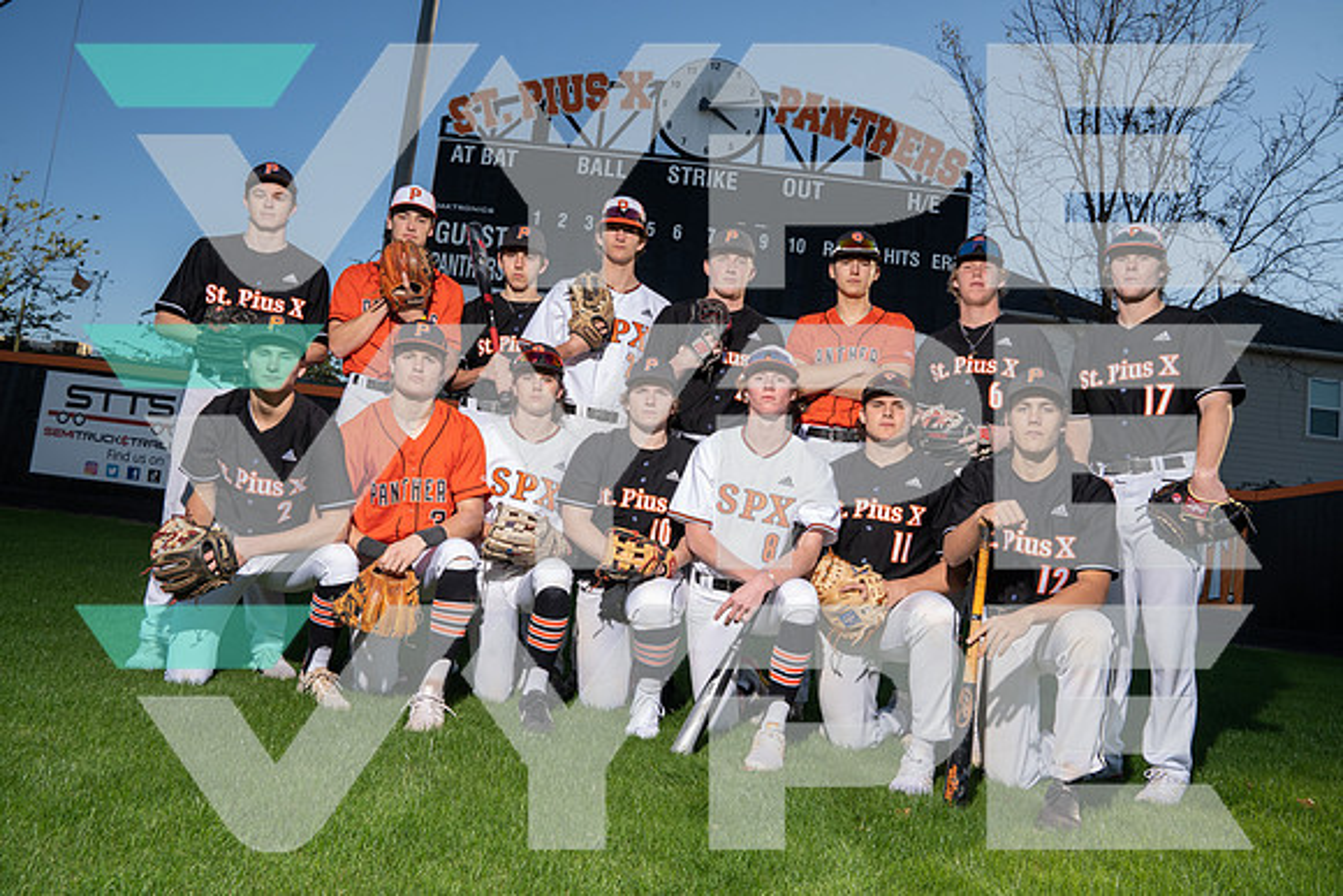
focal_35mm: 24
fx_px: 896
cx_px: 672
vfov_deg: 53.2
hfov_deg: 73.7
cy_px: 448
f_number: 11
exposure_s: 1/250
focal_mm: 24
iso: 400
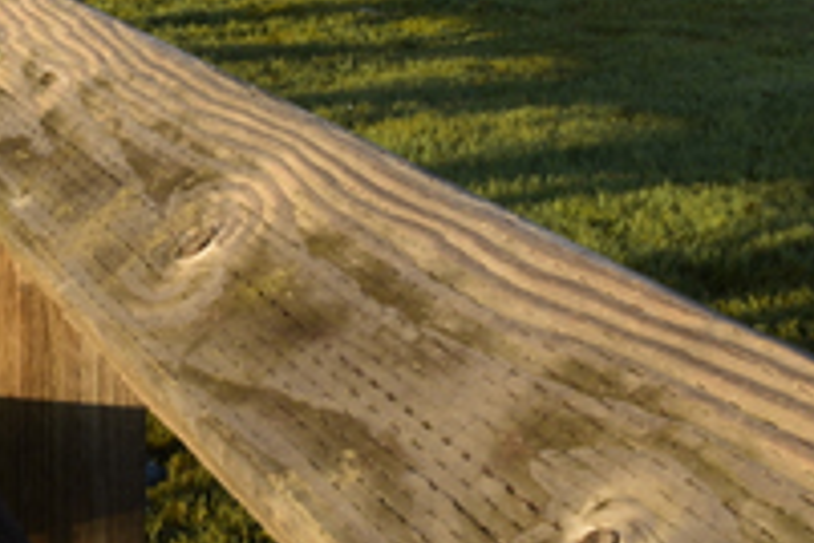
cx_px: 32
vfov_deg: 12.1
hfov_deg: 18.5
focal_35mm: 108
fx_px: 2442
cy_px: -286
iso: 100
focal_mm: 20
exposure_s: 1/25
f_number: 20
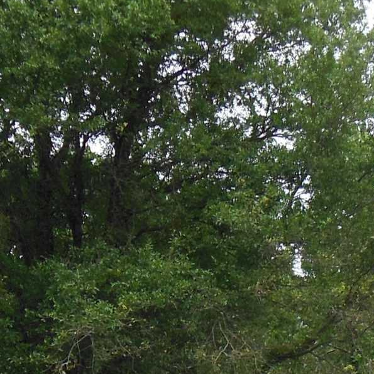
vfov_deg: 13.7
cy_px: 661
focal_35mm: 114
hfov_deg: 15.2
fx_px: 1393
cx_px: 272
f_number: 3.2
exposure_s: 1/1000
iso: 125
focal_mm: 4.5
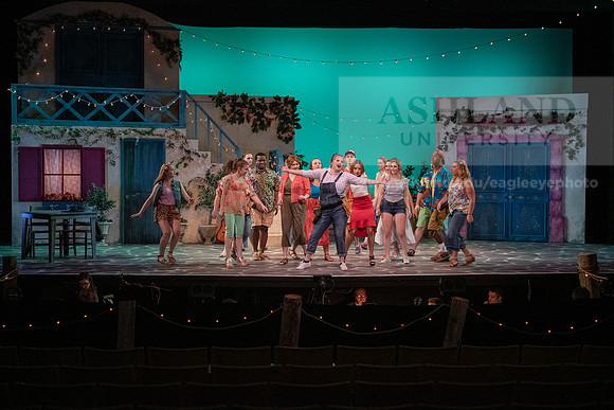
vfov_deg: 26.0
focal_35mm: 52
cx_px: 307
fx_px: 887
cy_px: 205
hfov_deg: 38.2
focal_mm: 52
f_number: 3.5
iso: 4000
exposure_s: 1/320
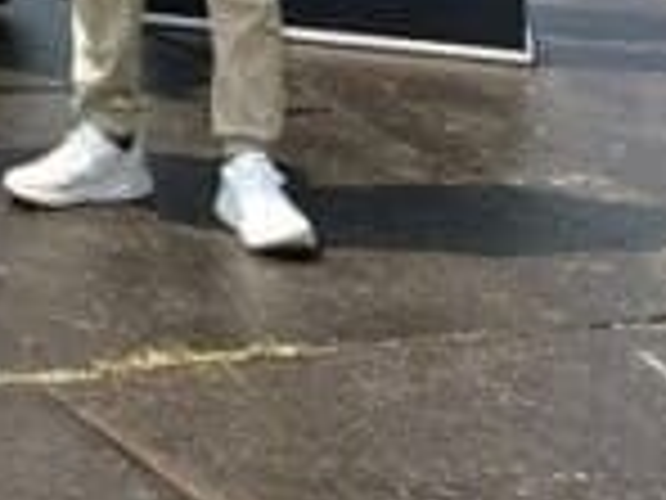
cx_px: -567
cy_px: -640
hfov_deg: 13.3
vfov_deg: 10.0
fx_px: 2540
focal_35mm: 132
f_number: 1.5
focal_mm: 5.7
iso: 50
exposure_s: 1/3165
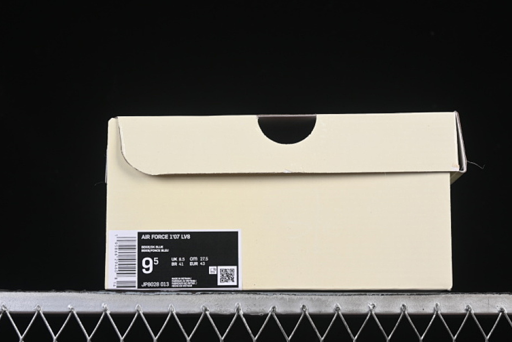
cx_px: 281
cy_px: 168
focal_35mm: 87
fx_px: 1237
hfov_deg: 23.4
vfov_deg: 15.7
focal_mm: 50
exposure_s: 1/80
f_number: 8
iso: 160
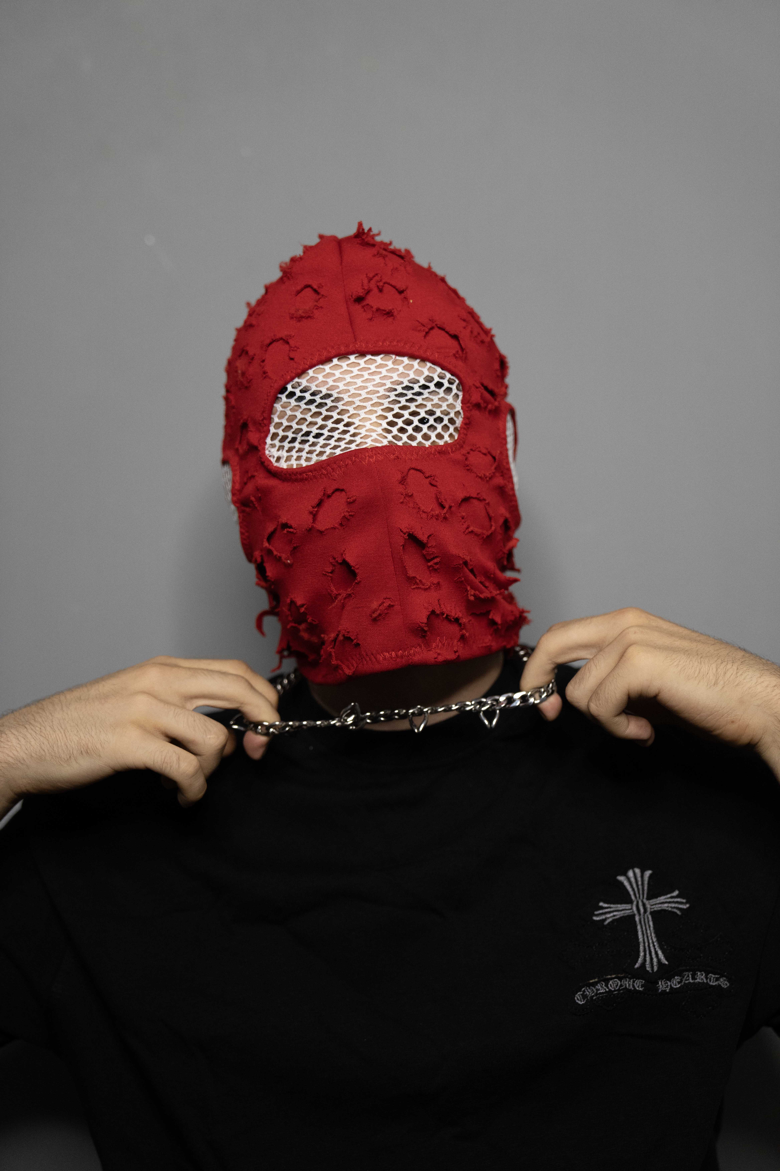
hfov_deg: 29.2
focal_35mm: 46
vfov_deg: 42.7
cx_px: 390
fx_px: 1495
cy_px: 586
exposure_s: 1/160
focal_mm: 46
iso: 2500
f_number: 2.8
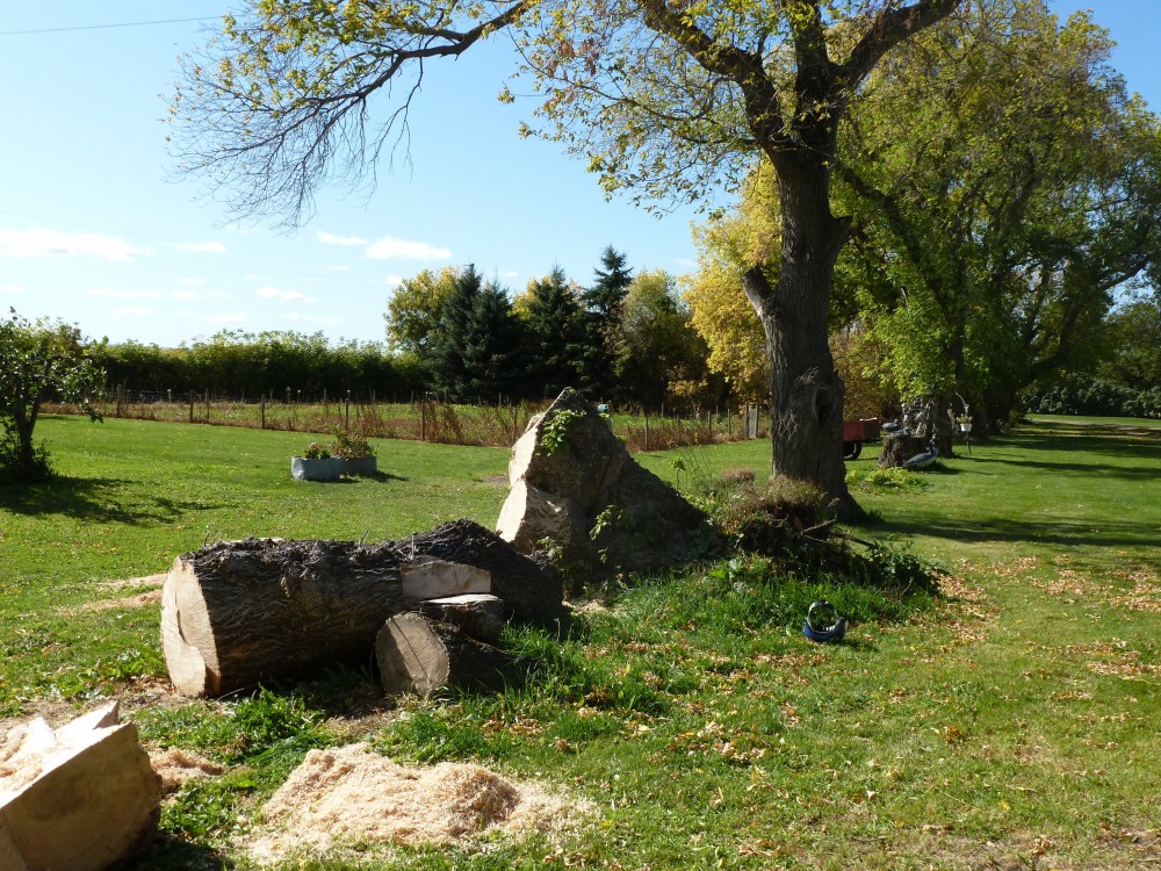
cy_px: 436
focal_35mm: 33
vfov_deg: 42.9
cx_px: 580
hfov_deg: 55.4
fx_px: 1107
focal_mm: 5.9
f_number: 4
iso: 100
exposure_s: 1/400
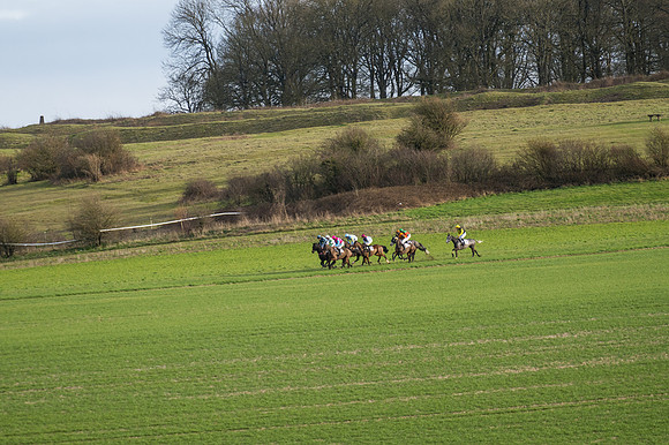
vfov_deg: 3.3
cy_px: 222
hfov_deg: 4.9
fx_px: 7805
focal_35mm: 420
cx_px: 334
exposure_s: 1/1600
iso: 400
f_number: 4
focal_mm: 280
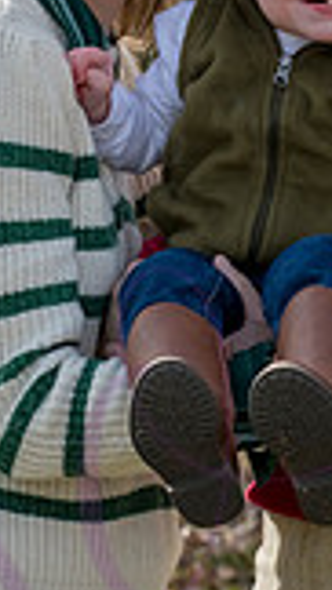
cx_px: 281
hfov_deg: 3.5
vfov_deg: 6.2
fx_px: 5421
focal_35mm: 346
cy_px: 122
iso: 400
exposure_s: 1/500
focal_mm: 92
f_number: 7.1
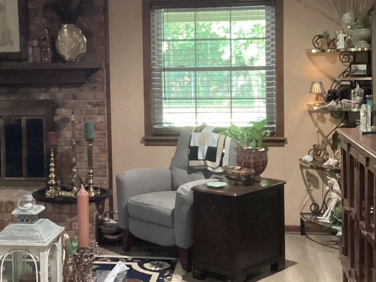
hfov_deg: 32.6
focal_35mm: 59
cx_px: 149
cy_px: 93
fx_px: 641
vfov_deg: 24.7
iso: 640
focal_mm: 3.3
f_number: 2.4
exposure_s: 1/30
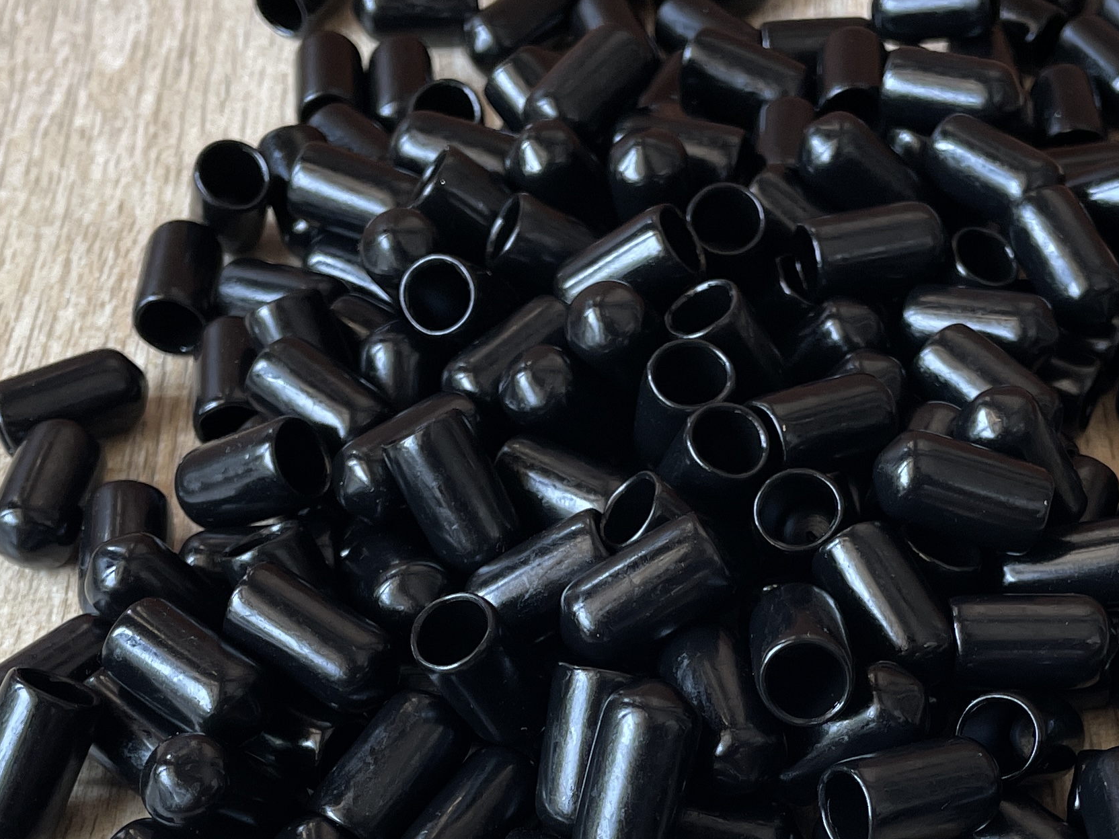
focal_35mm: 63
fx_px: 2037
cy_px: 757
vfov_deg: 22.7
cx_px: 752
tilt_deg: -50.9
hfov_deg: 30.5
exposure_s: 1/121
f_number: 1.6
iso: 64
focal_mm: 4.2
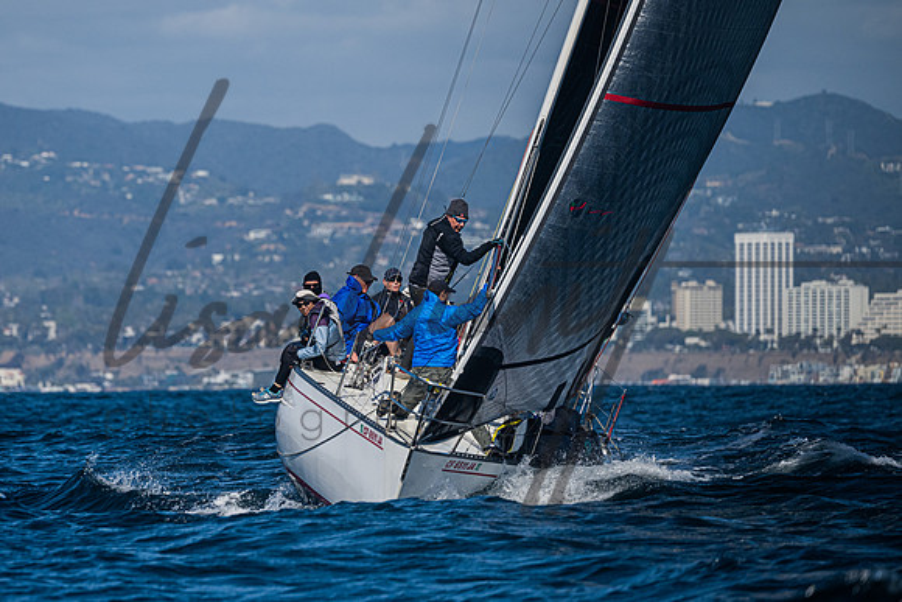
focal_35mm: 371
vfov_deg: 3.7
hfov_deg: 5.6
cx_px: 284
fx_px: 9297
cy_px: 312
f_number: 5.3
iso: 400
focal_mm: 270
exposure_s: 1/8000
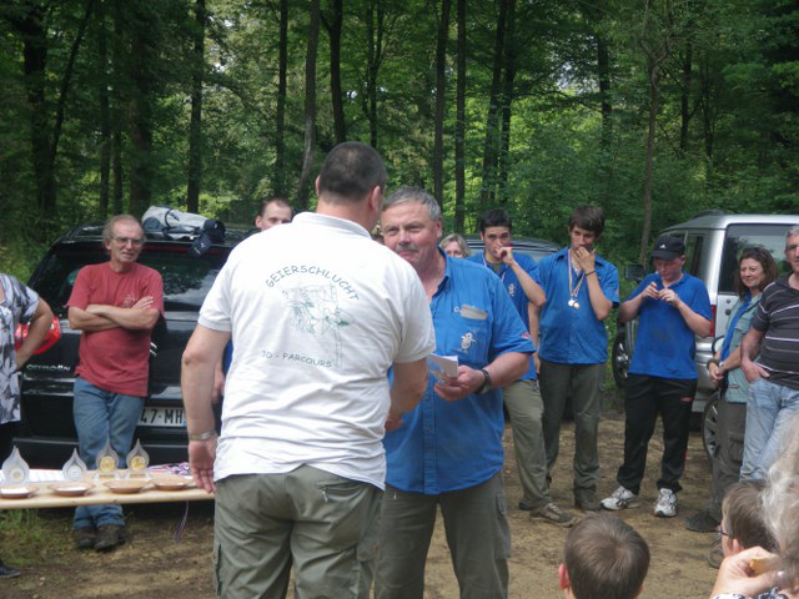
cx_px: 400
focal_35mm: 62
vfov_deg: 23.7
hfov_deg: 31.2
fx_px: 1431
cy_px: 300
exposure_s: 1/80
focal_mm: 11.1
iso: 64
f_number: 4.6
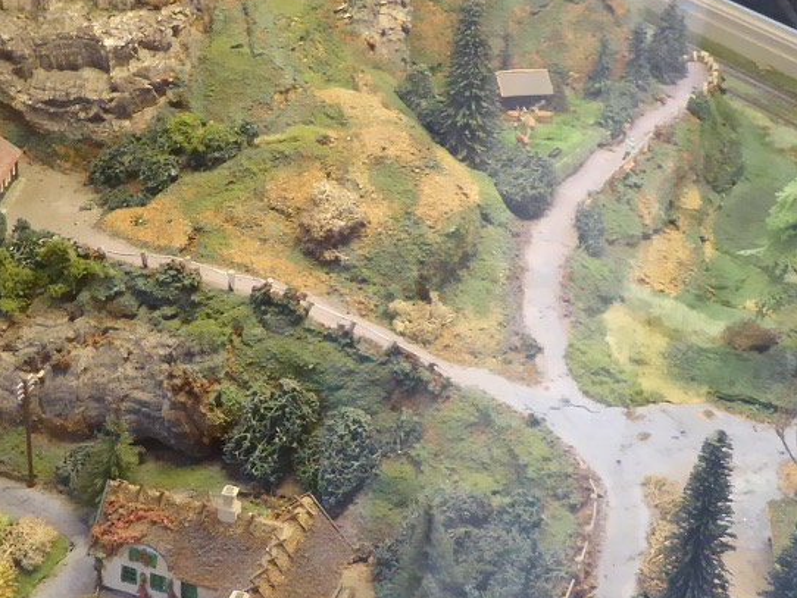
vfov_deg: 24.8
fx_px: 1359
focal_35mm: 59
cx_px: 375
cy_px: 353
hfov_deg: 32.7
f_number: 3.3
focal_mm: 4.3
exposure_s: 1/20
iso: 400
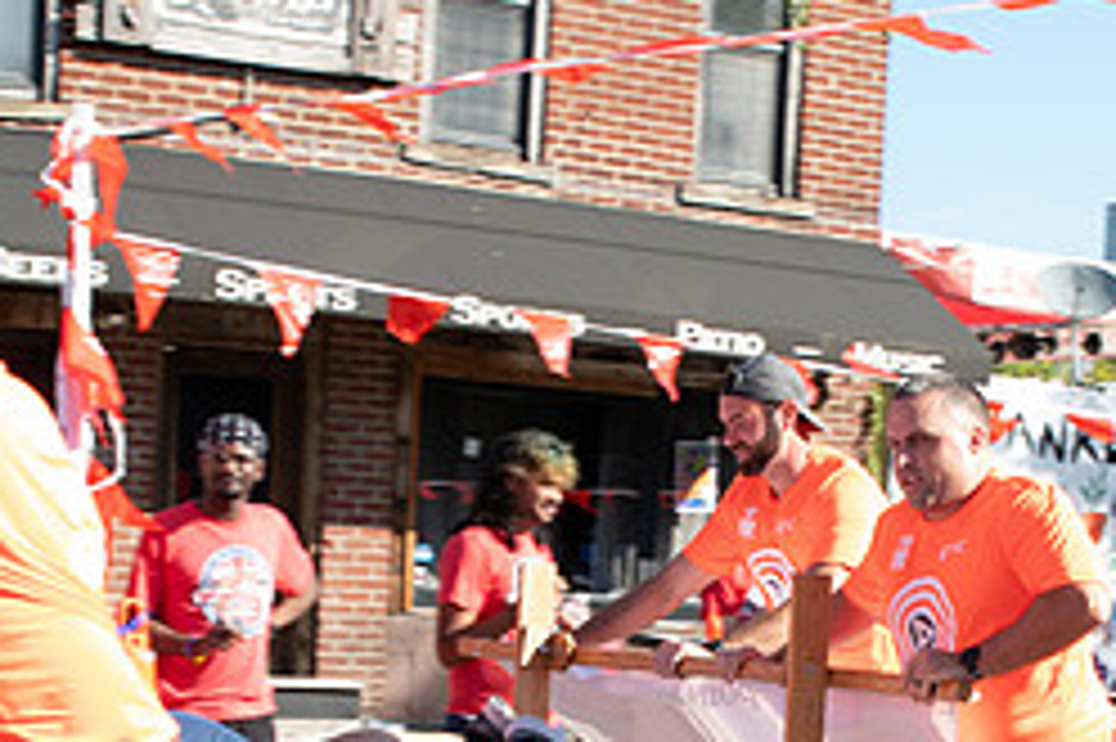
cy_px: 821
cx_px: 713
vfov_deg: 14.1
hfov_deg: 21.4
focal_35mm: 95
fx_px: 2943
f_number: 8
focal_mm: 24
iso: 250
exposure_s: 1/200
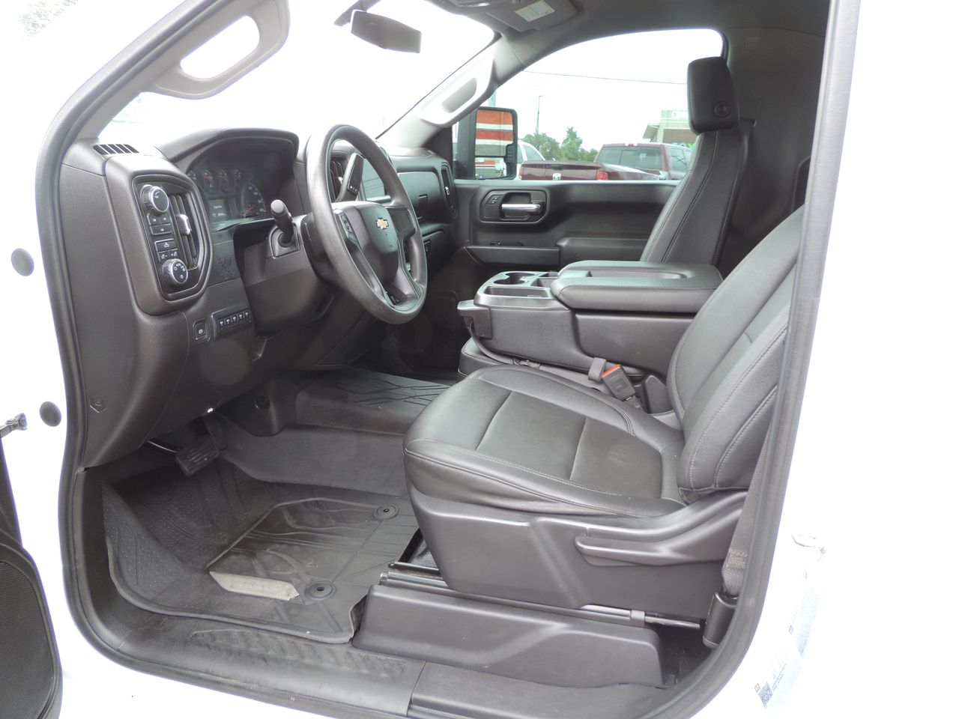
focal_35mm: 24
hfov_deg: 71.6
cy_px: 360
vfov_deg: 56.8
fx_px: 665
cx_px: 480
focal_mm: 4.3
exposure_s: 1/30
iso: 100
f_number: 3
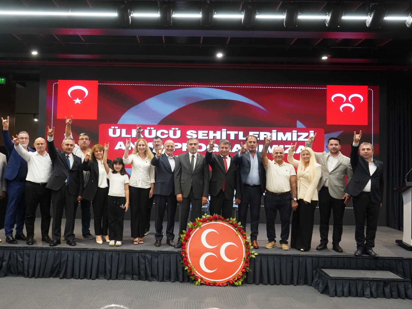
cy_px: 153
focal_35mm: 31
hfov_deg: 58.1
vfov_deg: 45.4
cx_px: 176
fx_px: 369
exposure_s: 1/160
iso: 4000
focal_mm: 28
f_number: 4
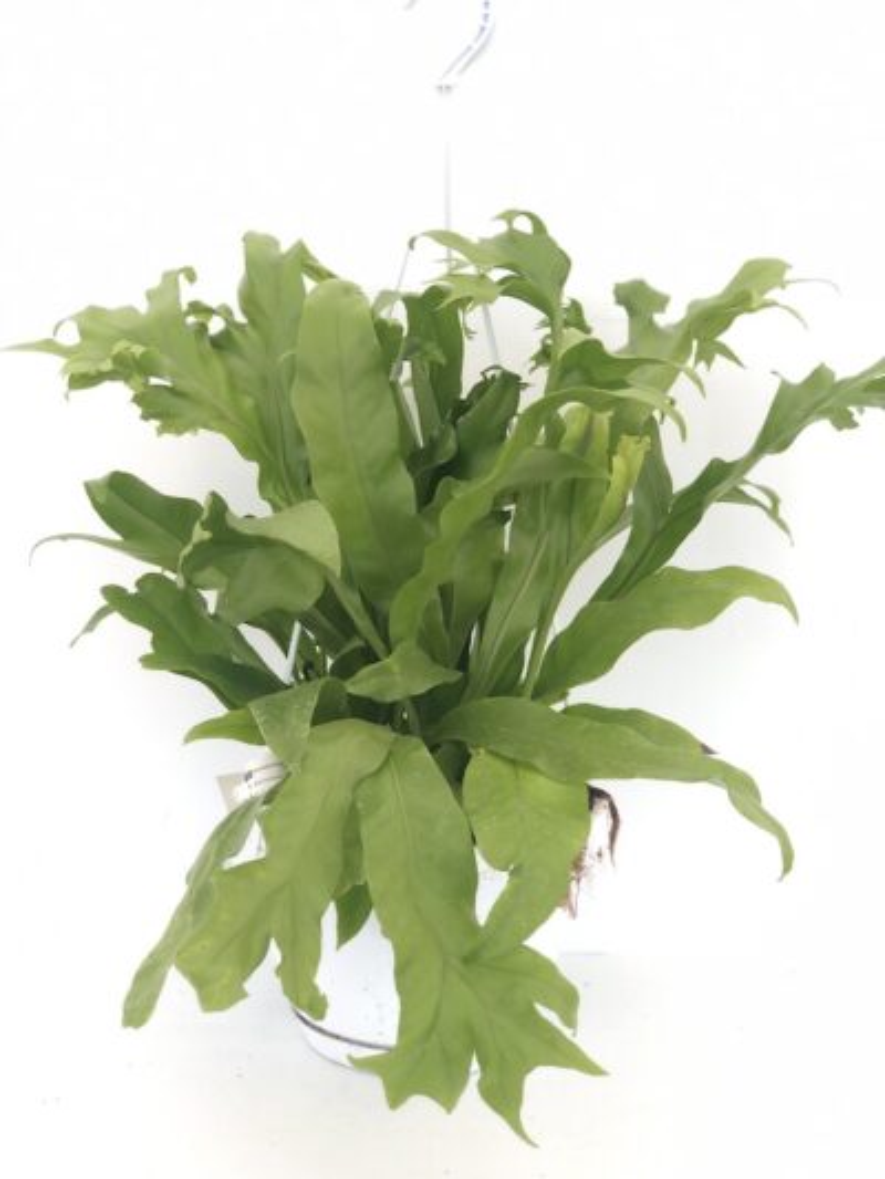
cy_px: 590
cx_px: 442
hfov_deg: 28.0
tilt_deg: -9.5
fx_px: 1772
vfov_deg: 36.8
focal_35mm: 52
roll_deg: -1.2
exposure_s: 1/60
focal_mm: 6
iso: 20
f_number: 2.4
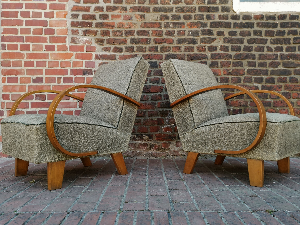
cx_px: 150
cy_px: 112
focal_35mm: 34
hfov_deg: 54.0
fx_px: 295
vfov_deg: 41.8
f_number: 1.8
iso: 50
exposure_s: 1/155
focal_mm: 5.58
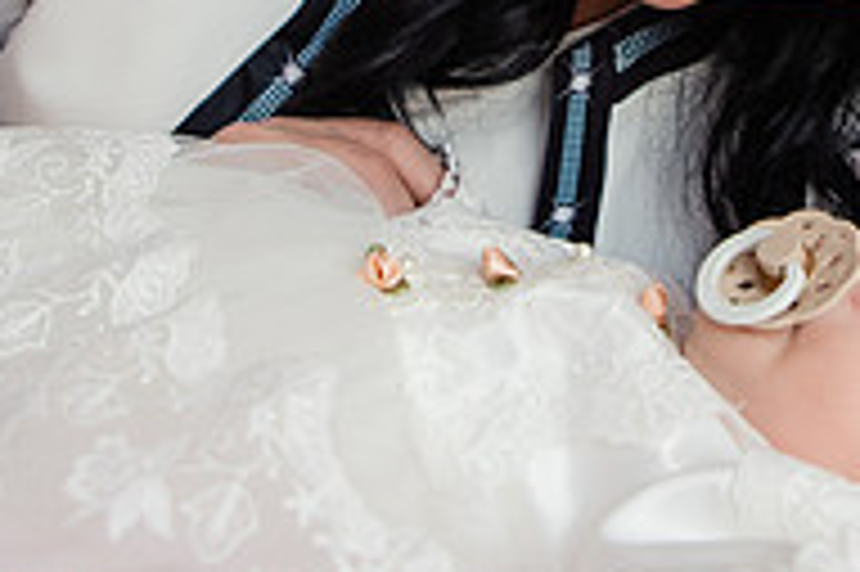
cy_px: -233
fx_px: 2363
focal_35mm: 99
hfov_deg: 20.6
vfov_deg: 13.2
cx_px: 516
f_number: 3.5
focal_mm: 24
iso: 400
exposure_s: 1/250
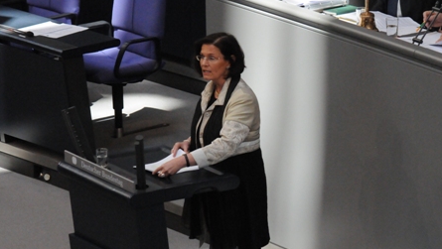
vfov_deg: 5.1
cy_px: 93
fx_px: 2777
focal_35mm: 237
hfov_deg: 9.1
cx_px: 309
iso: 3200
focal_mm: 105
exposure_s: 1/250
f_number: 8
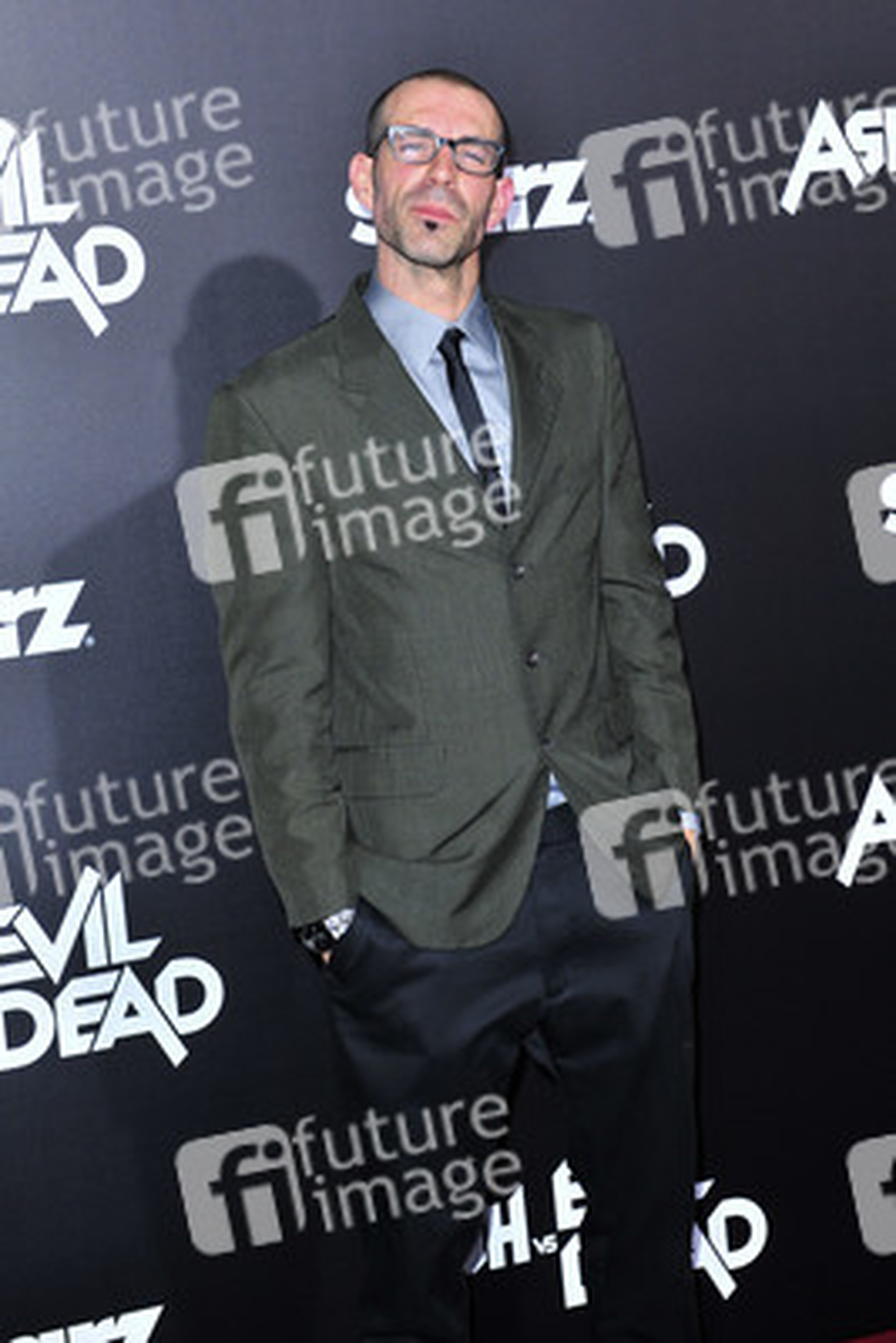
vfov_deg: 32.4
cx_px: 448
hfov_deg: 21.9
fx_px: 2312
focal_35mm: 62
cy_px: 672
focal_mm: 62
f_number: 5.6
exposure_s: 1/320
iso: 640
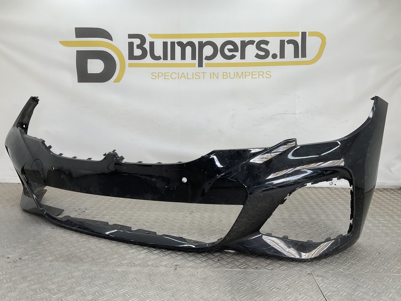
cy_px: 150
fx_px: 336
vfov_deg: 48.2
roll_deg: -2.1
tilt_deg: -7.6
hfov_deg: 61.7
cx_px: 200
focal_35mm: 29
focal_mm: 3
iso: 16
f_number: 1.8
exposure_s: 1/177
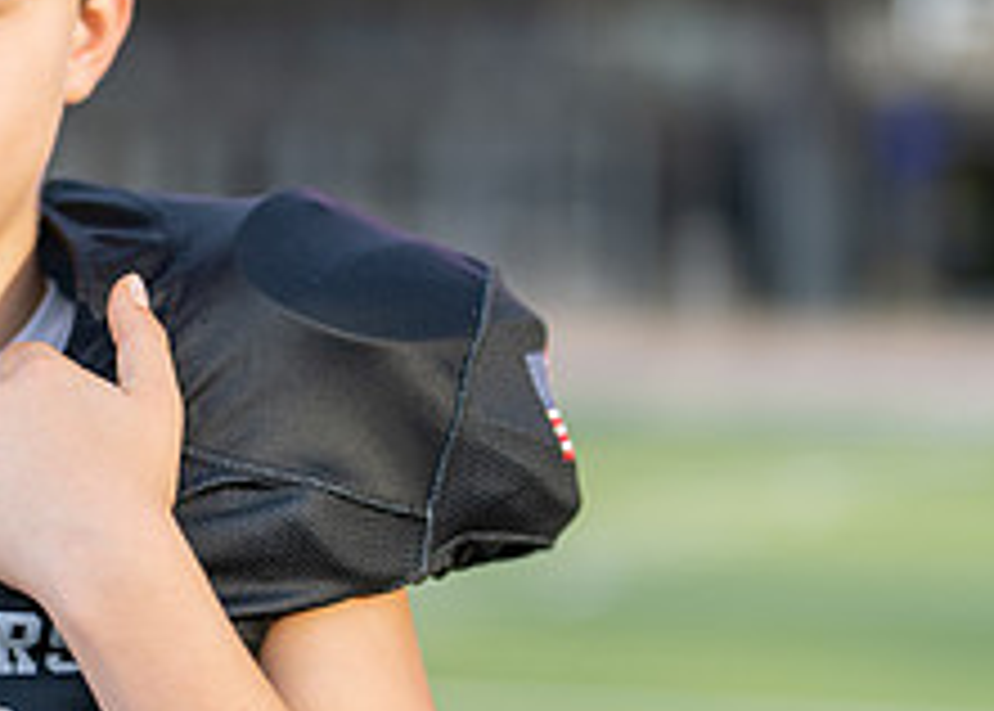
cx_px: -24
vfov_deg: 10.1
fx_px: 4010
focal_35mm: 142
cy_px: 445
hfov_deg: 13.9
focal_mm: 50
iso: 100
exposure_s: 1/2500
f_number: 1.2
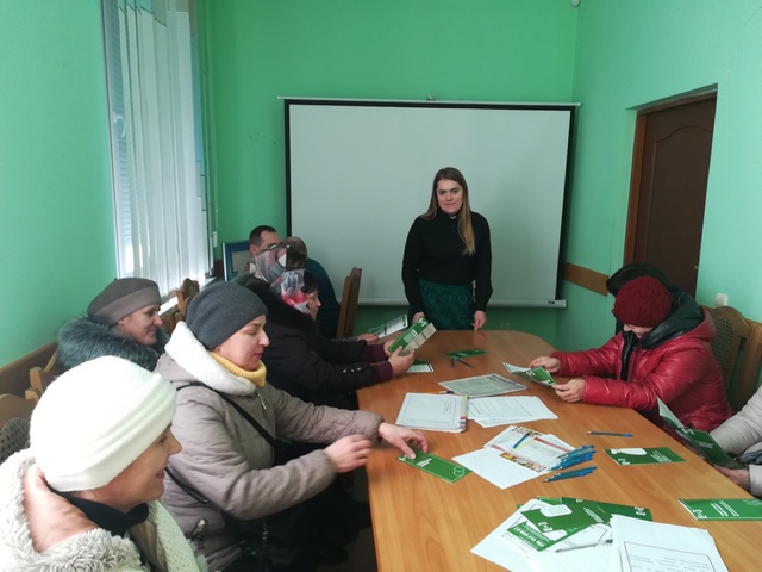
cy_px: 286
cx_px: 381
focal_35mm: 26
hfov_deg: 67.3
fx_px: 572
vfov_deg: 53.1
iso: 80
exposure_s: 1/33.3
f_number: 2.2
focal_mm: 3.83
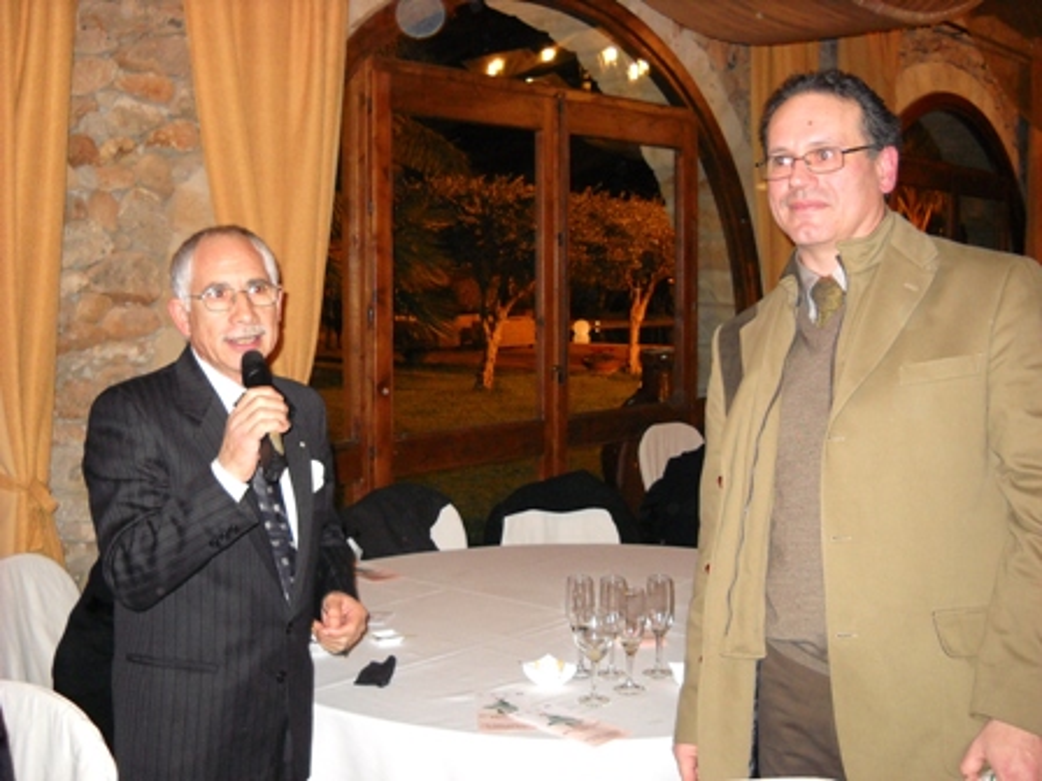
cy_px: 390
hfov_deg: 45.8
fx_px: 1234
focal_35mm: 41
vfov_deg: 35.1
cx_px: 521
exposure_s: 1/30
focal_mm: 6.72
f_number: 3.1
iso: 400
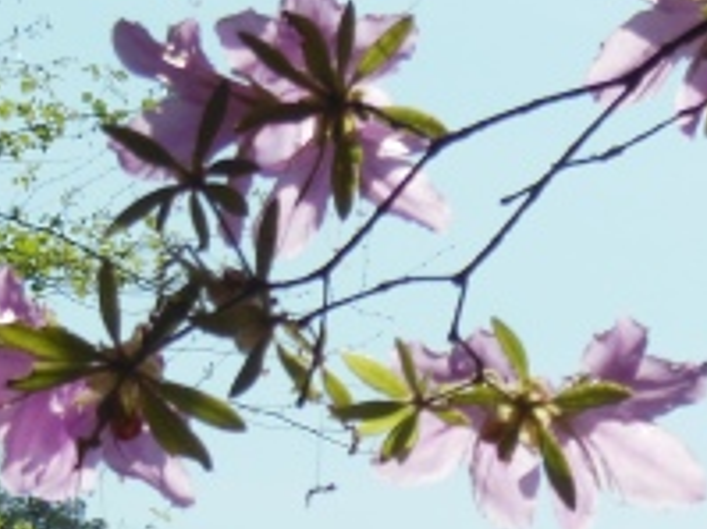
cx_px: 711
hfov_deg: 10.7
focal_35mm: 183
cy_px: 740
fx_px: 3735
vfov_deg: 8.0
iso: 125
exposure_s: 1/1000
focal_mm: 9.3
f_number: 4.7
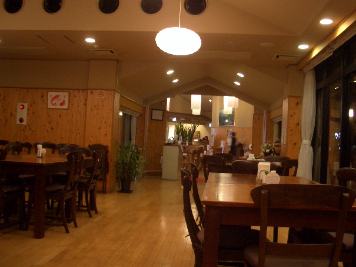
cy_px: 128
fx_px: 381
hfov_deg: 50.1
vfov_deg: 38.7
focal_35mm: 37
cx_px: 187
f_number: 2.6
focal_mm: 5.8
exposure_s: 1/8
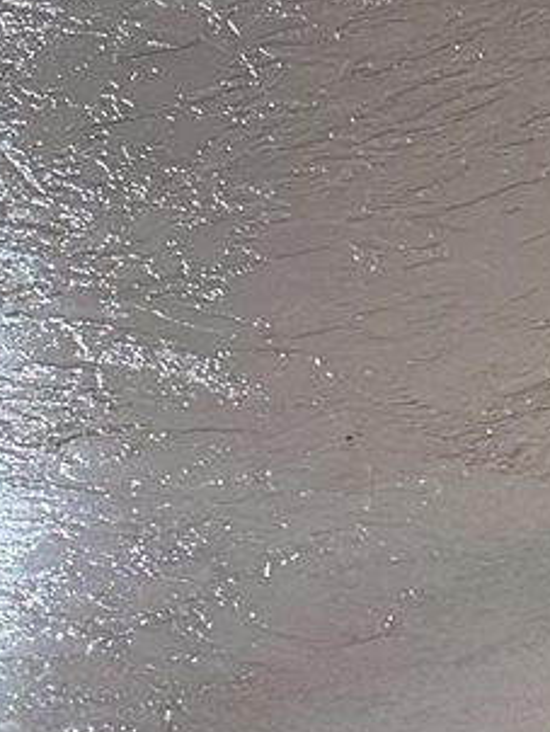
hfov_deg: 7.4
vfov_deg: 9.2
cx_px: -930
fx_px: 3871
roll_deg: -1.3
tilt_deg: -2.2
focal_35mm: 183
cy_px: 1963
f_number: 1.78
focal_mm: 6.76
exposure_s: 1/60
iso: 400
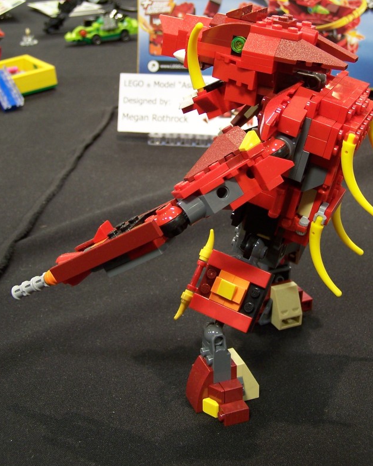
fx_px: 842
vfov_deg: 30.9
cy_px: 179
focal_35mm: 61
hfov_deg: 25.0
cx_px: 206
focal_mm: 8
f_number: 3
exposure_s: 1/2
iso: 80
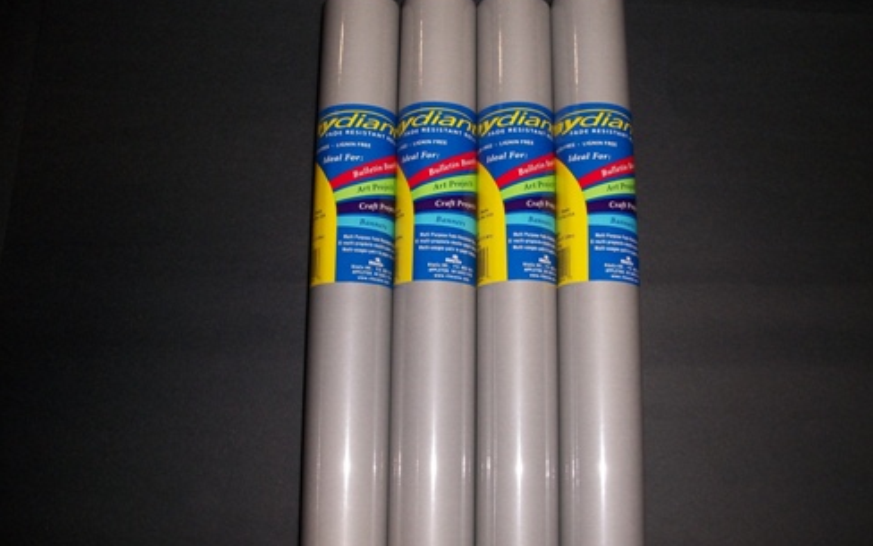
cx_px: 444
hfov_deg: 51.5
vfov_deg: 33.6
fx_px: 904
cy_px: 266
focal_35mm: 38
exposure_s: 1/125
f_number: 3.1
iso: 200
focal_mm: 6.3
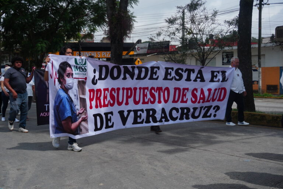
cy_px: 94
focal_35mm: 45
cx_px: 142
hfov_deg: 43.6
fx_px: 354
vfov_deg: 29.9
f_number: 5
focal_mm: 30
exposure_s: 1/1600
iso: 160
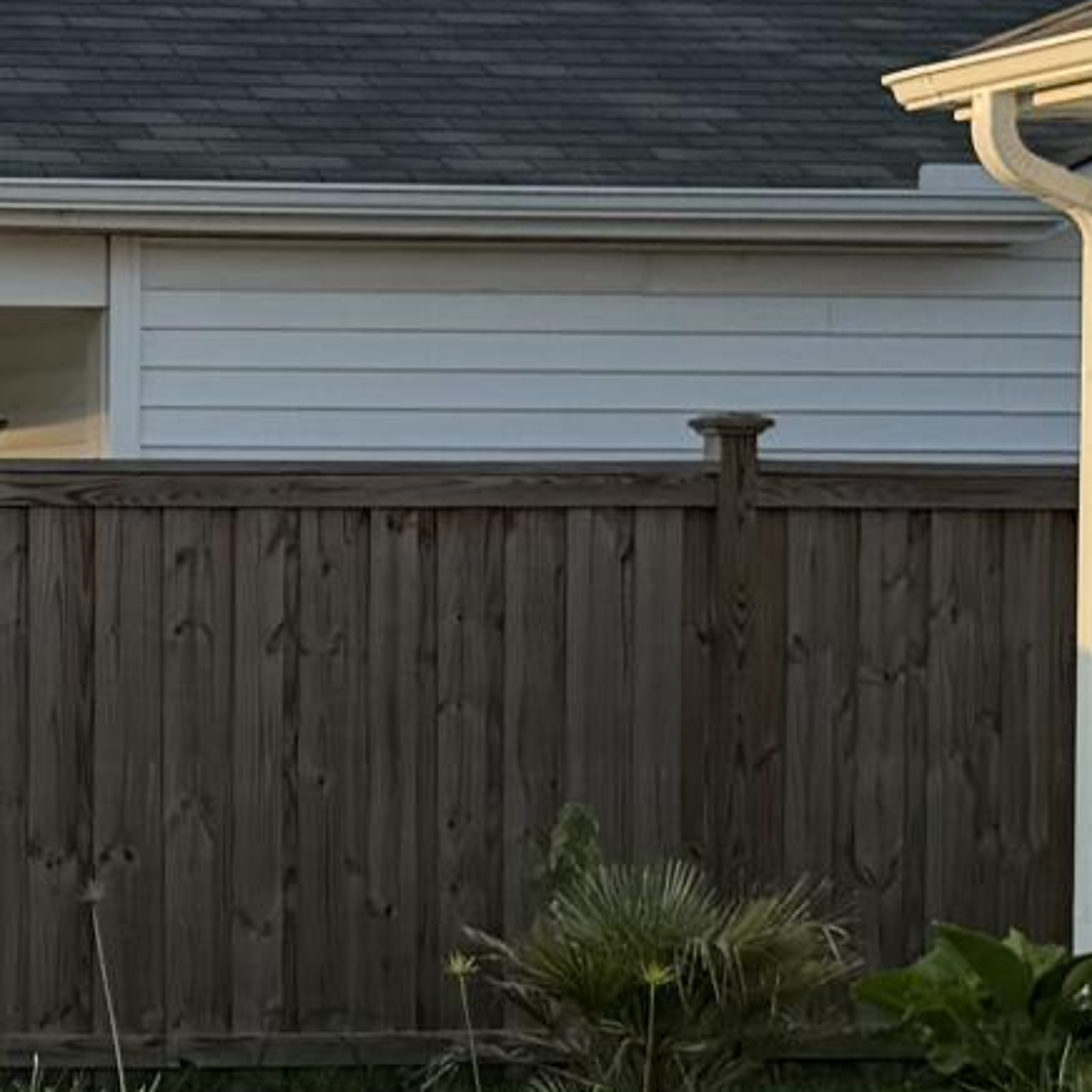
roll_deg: +0.2
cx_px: -611
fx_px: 5211
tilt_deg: -1.3
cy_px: 696
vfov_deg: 12.0
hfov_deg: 11.4
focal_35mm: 146
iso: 80
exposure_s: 1/2169
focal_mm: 6.76
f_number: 1.78
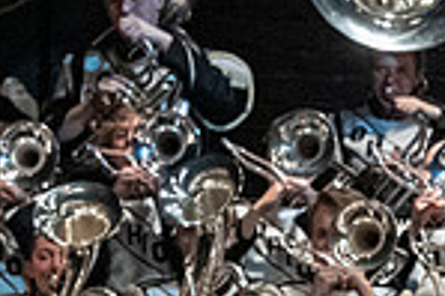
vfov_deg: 1.6
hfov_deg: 2.4
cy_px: 472
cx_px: 21
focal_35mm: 875
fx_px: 10804
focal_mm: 150
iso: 4000
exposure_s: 1/500
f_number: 4
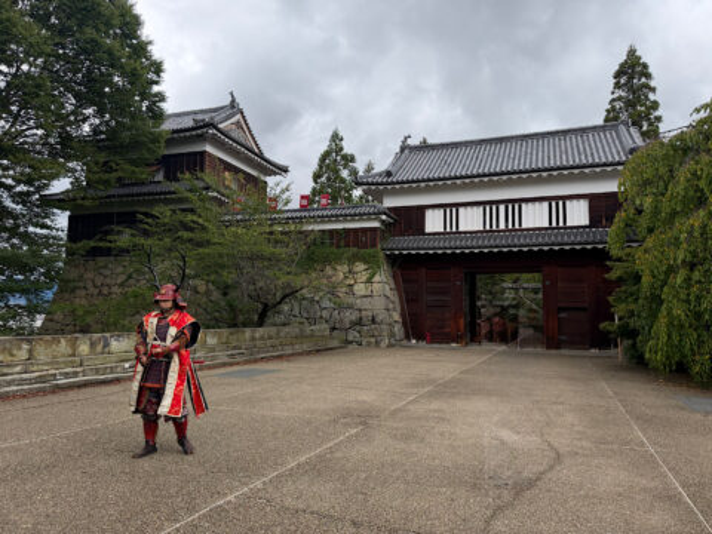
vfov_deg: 56.8
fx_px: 494
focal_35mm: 24
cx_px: 356
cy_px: 267
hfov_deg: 71.6
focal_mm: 6.76
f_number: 1.78
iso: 100
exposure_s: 1/448
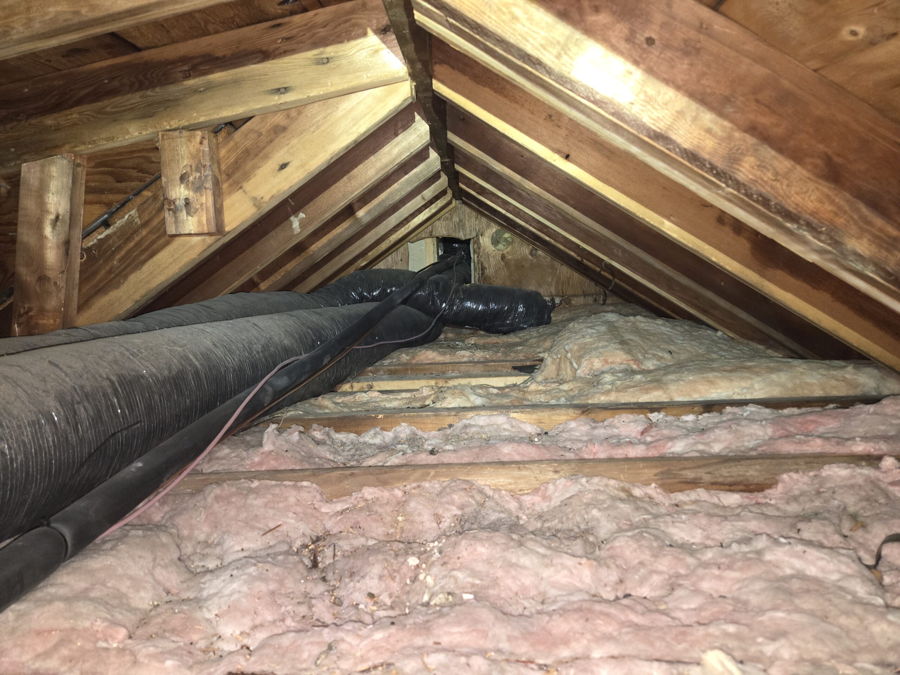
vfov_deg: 58.9
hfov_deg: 73.9
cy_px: 338
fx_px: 598
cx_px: 450
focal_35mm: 23
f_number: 1.8
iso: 800
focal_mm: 5.4
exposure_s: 1/12
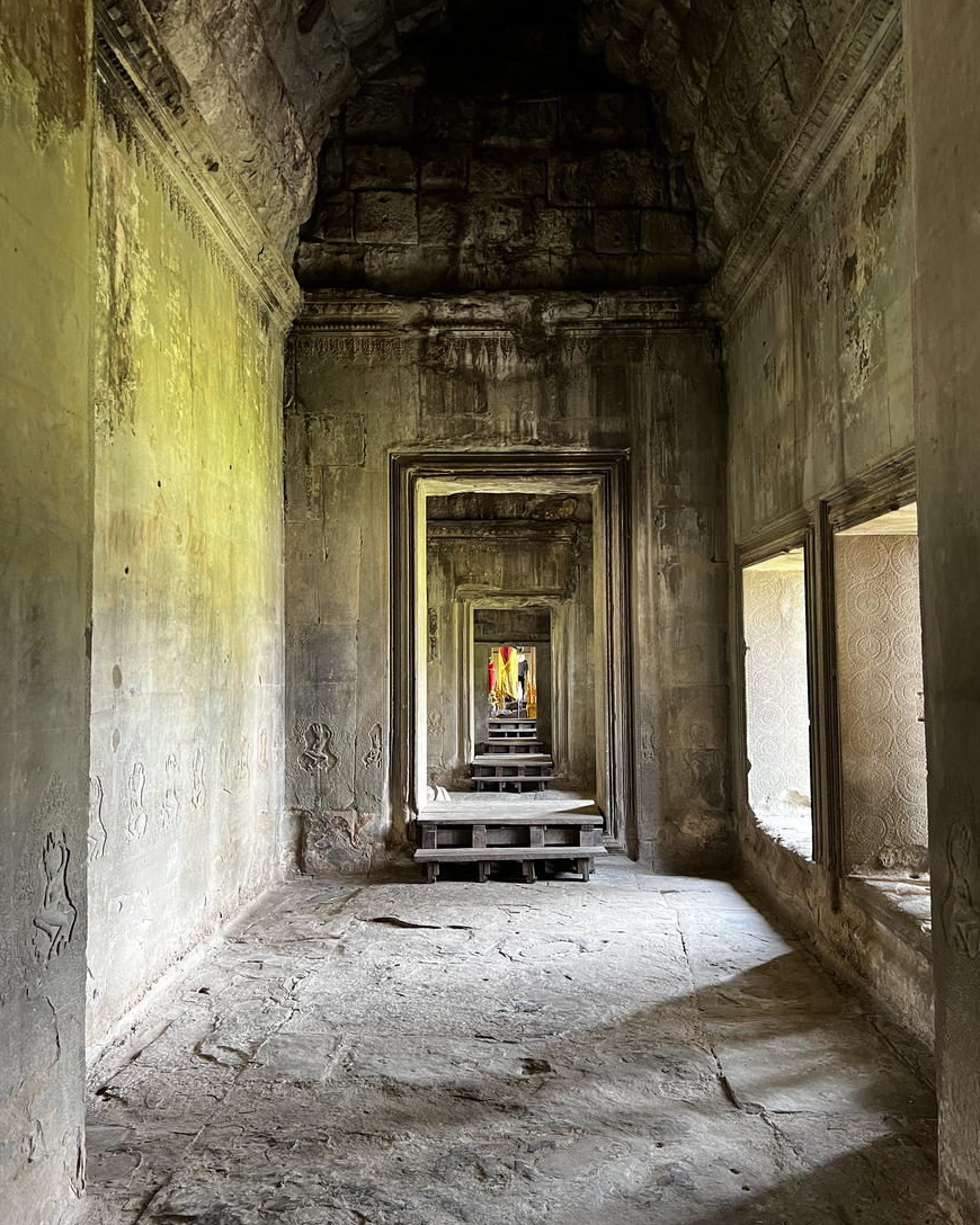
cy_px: 608
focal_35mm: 28
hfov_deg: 51.5
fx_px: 1015
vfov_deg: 62.2
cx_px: 502
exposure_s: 1/60
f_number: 1.5
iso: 320
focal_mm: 5.7
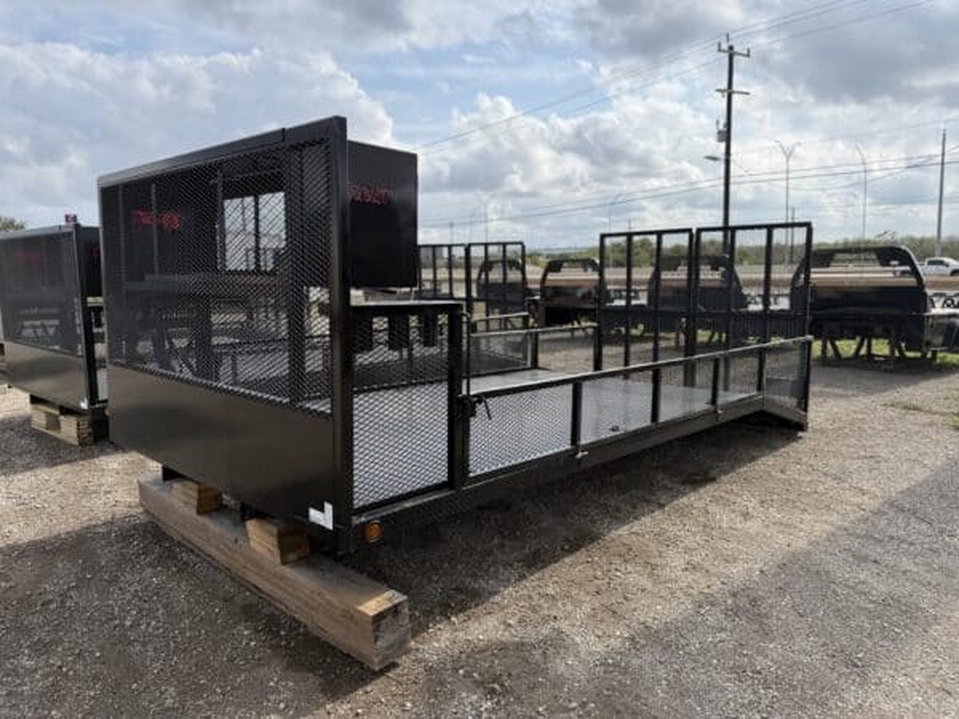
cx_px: 480
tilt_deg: -7.1
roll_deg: +1.8
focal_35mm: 24
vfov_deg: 56.8
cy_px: 360
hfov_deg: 71.6
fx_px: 665
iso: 80
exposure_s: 1/4673
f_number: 1.78
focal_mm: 6.76
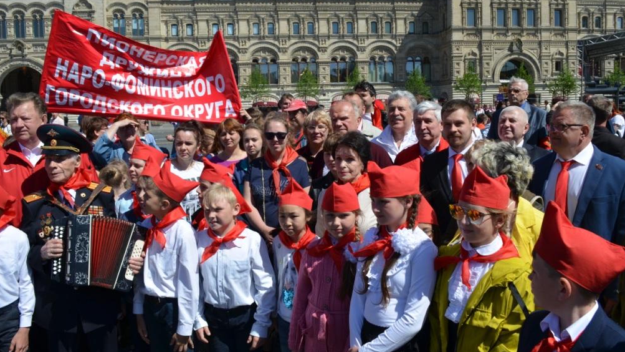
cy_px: 146
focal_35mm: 32
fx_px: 530
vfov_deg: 36.6
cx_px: 315
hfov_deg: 61.0
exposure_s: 1/320
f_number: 9
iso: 100
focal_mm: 20
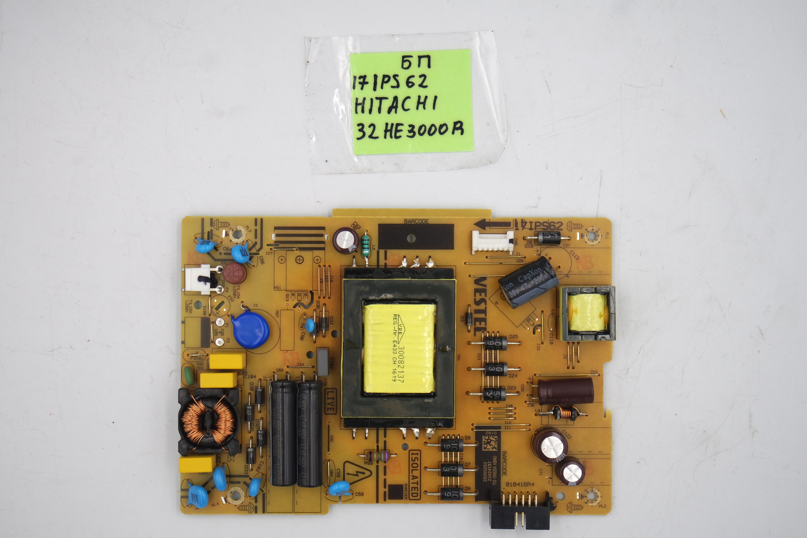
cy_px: 269
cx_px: 404
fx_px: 1210
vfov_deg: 25.1
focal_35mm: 54
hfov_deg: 36.9
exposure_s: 1/125
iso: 160
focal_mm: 20
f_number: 5
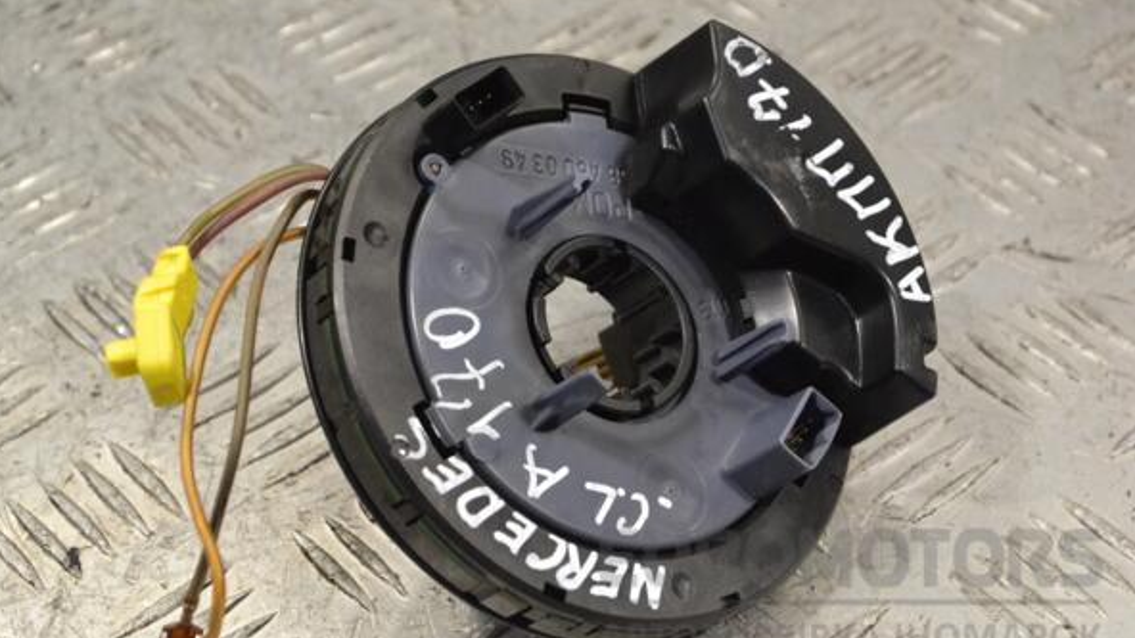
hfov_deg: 24.3
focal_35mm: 88
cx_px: 564
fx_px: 2634
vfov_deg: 13.8
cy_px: 303
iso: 3200
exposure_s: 1/250
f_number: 8
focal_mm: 55
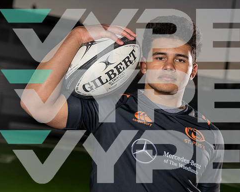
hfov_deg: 25.1
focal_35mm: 76
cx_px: 128
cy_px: 96
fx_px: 540
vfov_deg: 20.2
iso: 160
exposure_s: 1/250
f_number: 4.5
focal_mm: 67
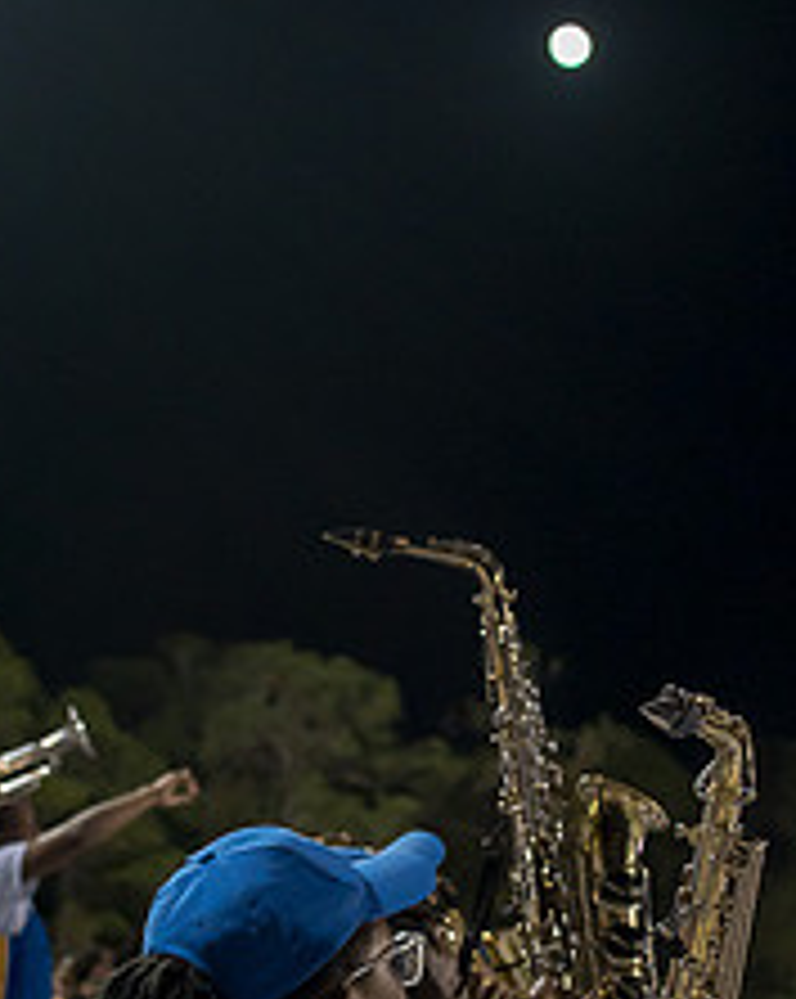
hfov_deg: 15.5
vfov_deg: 19.0
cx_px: 463
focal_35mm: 99
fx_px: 2921
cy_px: 932
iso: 1600
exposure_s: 1/320
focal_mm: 35
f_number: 4
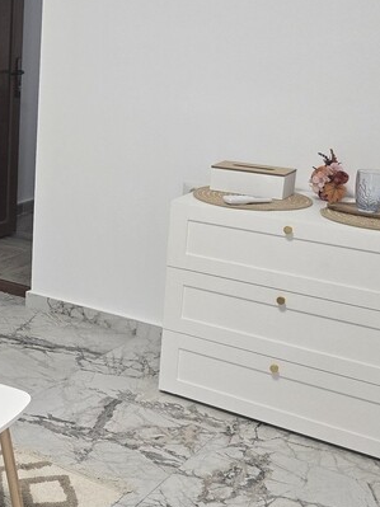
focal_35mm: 59
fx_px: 864
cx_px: -99
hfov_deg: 22.5
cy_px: 206
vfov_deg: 32.6
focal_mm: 6.3
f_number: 1.7
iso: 200
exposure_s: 1/100
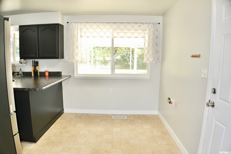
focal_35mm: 30
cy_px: 77
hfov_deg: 61.9
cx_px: 116
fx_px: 193
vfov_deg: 43.6
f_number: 4
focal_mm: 20
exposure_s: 1/80
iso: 400
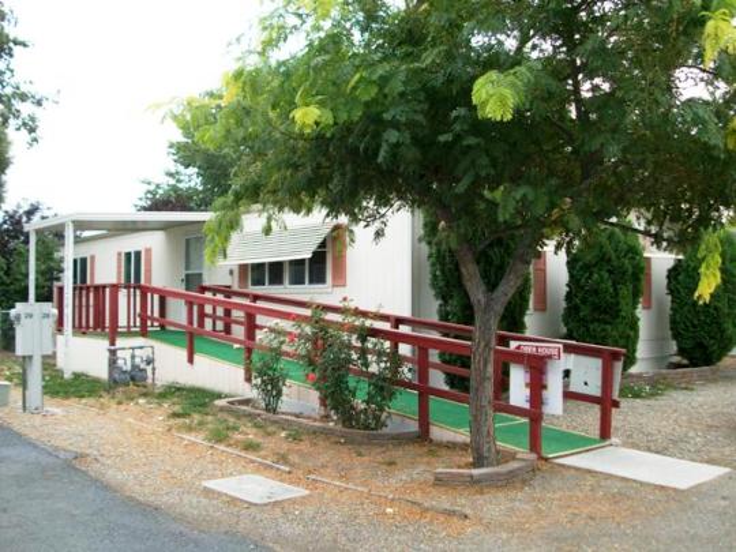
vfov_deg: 41.8
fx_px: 723
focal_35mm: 34
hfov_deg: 54.0
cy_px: 276
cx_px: 368
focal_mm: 5.7
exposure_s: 1/307
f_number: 2.8
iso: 64
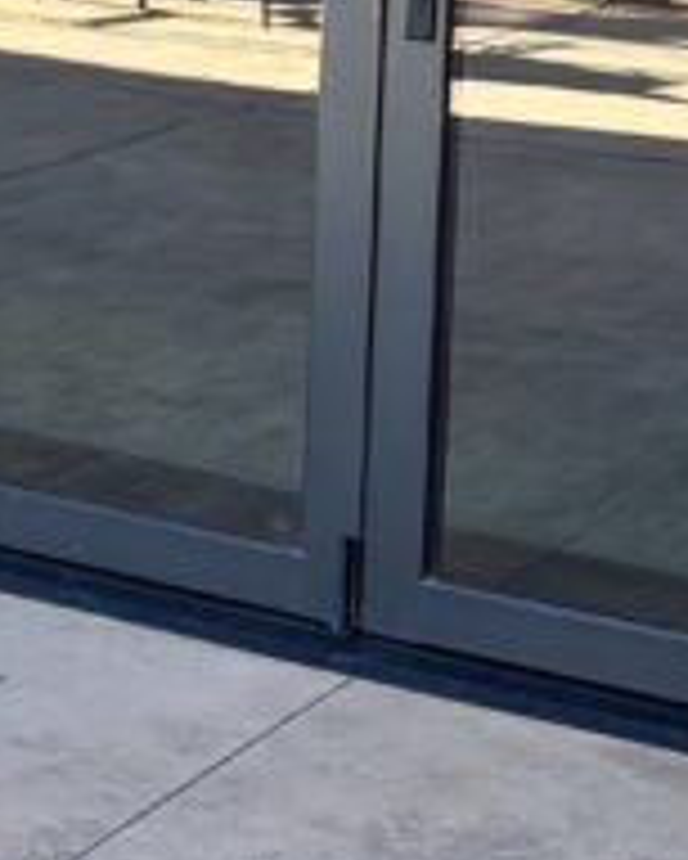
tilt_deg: -3.4
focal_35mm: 136
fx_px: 3459
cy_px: -230
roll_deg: -2.3
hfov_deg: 10.9
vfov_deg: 13.7
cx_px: -409
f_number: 1.6
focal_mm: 5.96
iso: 50
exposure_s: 1/121
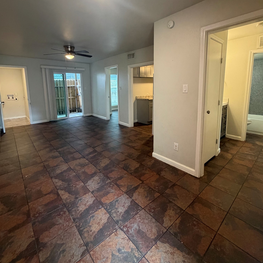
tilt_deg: -7.9
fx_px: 146
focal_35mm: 17
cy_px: 108
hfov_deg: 84.0
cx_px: 131
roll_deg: -0.4
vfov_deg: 83.2
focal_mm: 2.22
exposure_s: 1/60
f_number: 2.2
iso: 400
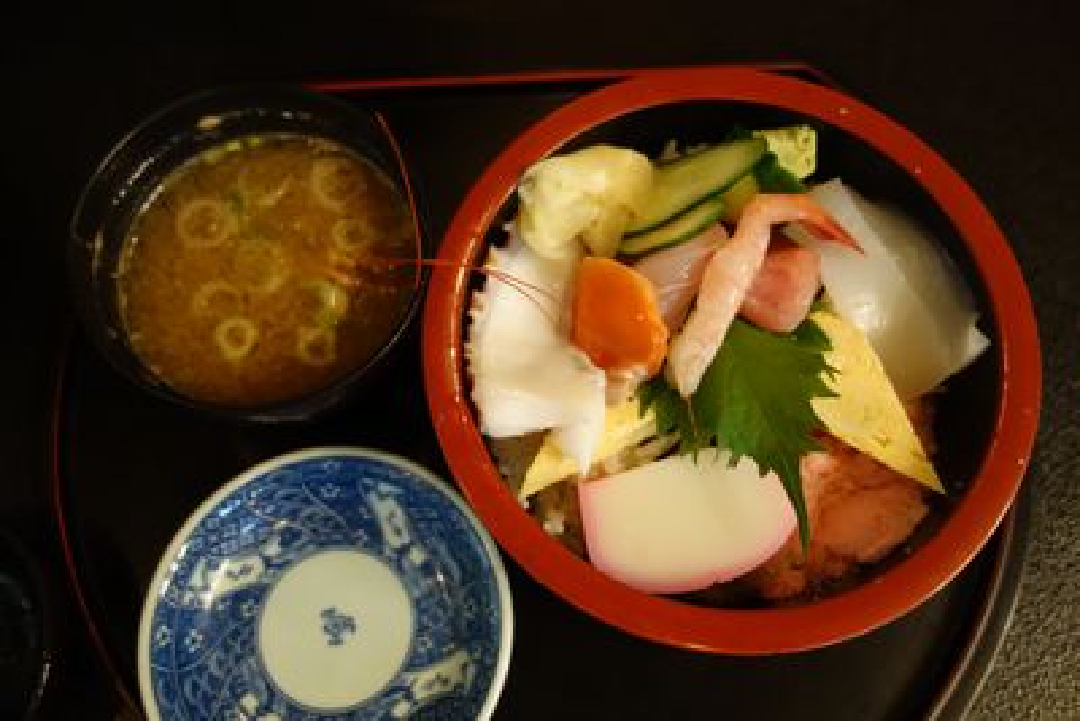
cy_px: 360
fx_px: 840
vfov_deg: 46.4
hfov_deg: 65.5
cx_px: 540
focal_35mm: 28
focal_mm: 10.4
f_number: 1.8
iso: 640
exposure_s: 1/100
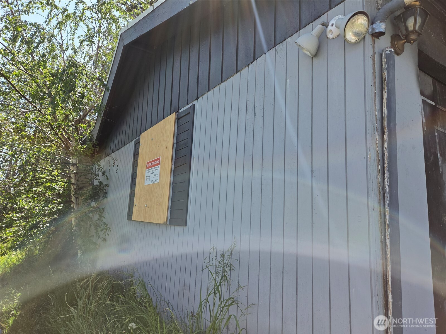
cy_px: 167
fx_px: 296
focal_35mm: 23
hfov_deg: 73.9
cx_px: 223
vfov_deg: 58.9
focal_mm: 5.4
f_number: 1.8
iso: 125
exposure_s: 1/2027
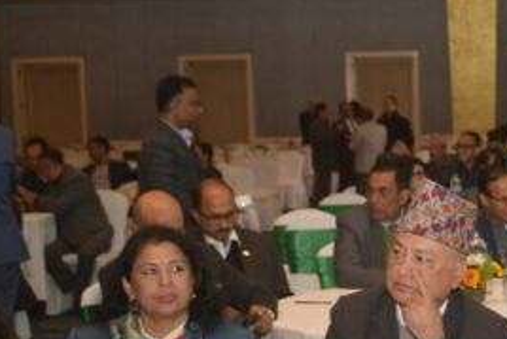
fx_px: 1381
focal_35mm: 98
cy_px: 257
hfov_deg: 20.1
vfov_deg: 13.9
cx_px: 516
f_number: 5
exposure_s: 1/80
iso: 1000
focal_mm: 35
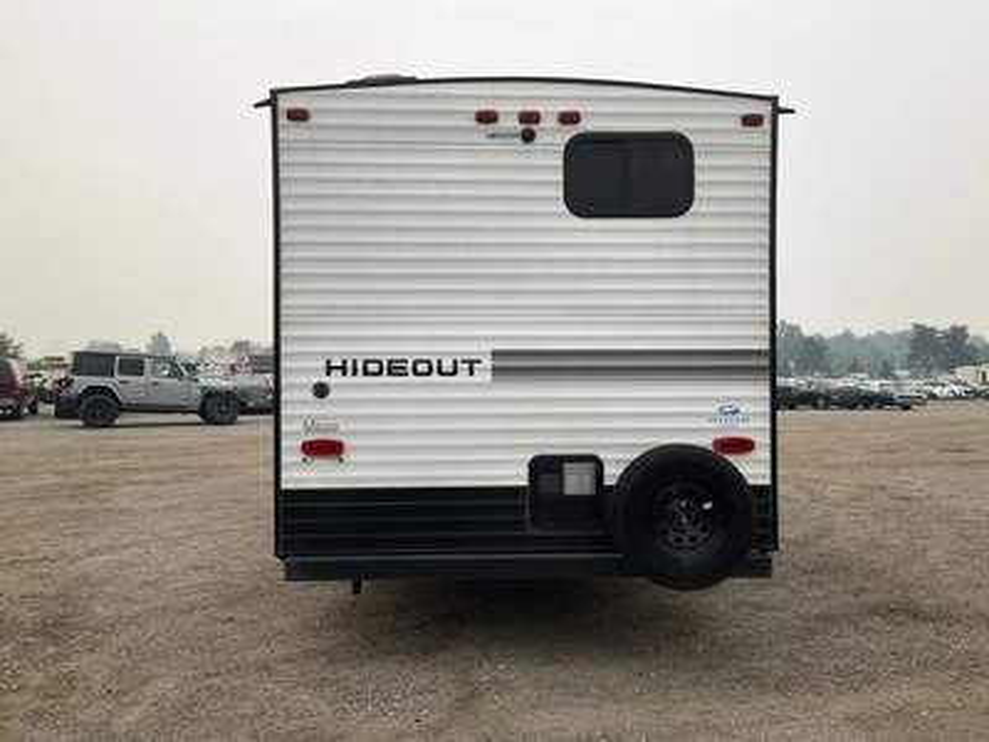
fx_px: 829
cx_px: 494
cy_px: 371
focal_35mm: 29
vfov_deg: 48.2
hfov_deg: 61.7
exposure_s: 1/2427
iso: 25
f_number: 1.8
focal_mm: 3
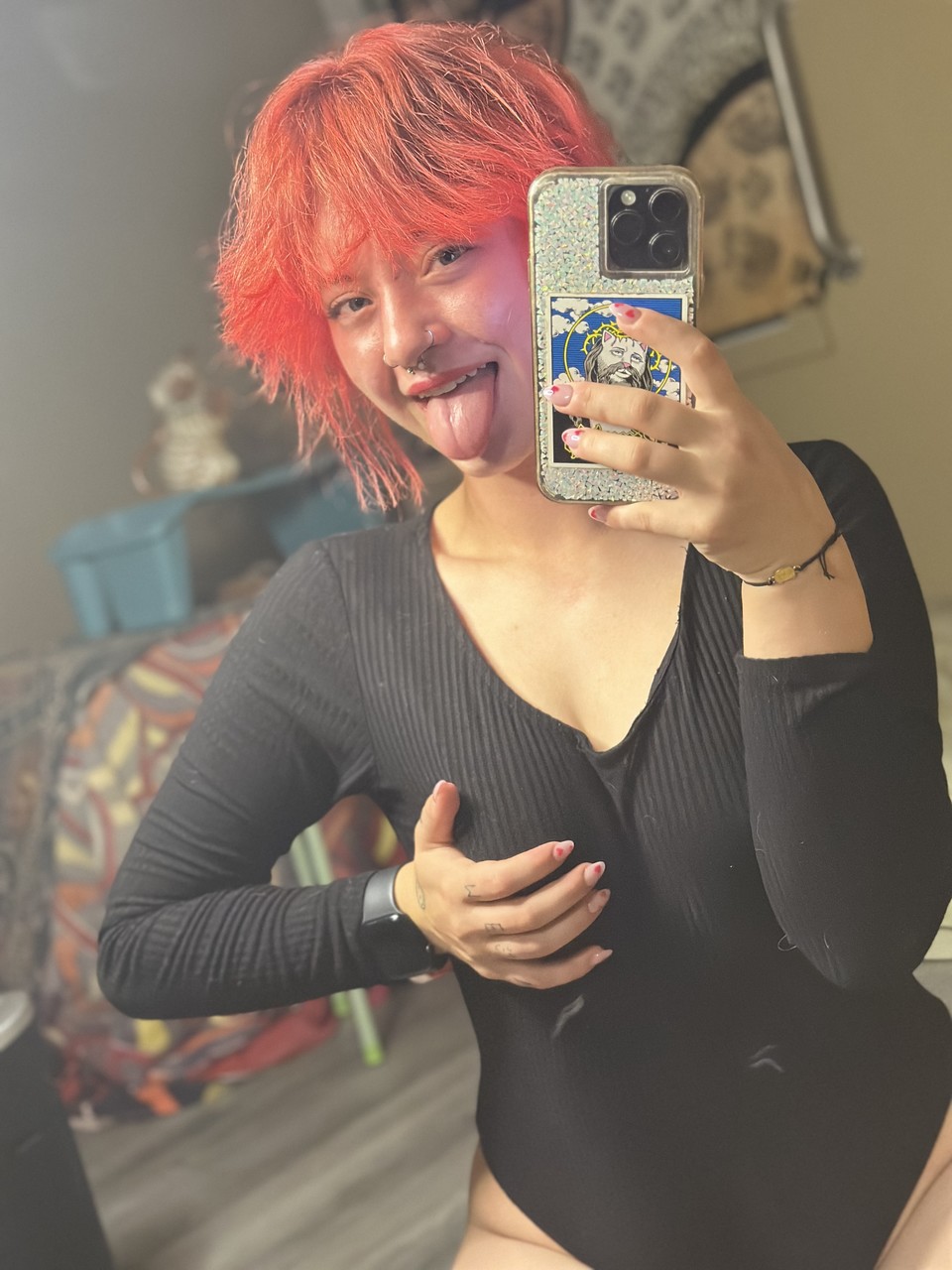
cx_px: 476
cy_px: 635
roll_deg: +16.4
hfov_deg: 30.3
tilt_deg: -14.0
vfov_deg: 39.7
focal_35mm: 48
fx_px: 1760
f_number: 1.78
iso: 1000
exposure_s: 1/24
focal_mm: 6.86
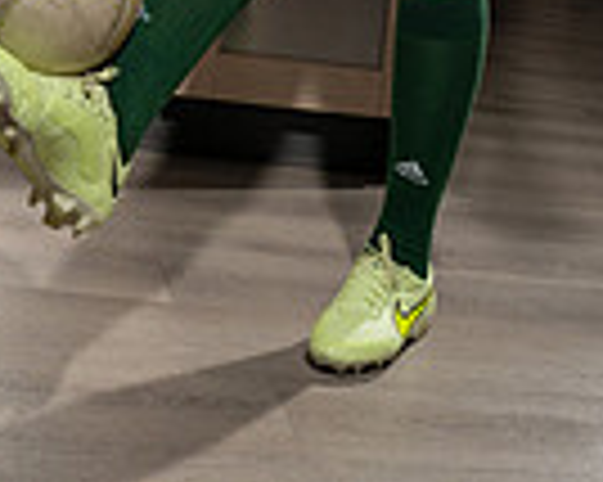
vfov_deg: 15.1
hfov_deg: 24.1
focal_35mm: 79
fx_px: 1409
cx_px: 212
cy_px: -527
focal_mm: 25
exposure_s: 1/250
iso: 1000
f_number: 7.1
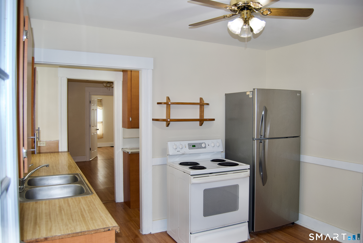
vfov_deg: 48.0
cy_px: 122
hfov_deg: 67.3
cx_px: 182
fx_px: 273
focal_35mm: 27
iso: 200
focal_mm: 18
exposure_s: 1/60
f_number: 3.5
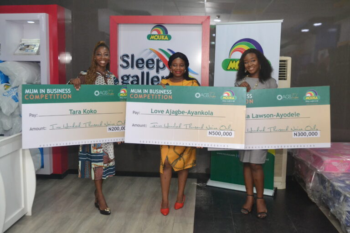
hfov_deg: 53.1
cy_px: 116
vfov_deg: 36.9
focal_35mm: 36
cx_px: 175
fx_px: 350
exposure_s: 1/160
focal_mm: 24
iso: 3200
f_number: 6.3
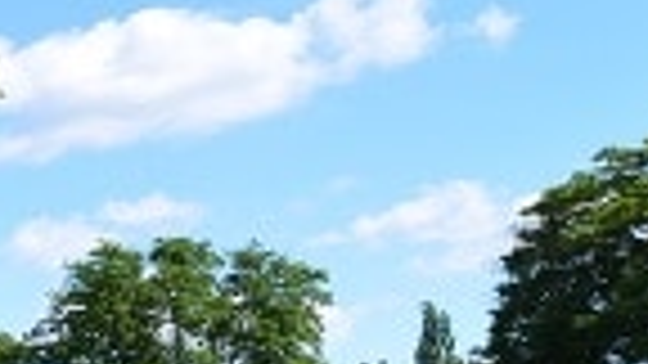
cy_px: 604
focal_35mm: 98
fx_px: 1684
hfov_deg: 13.6
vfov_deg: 11.6
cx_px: -1012
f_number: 7.1
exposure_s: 1/200
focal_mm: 14
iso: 100
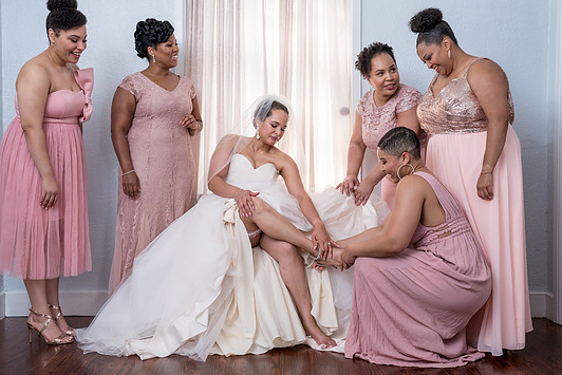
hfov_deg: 47.4
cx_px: 263
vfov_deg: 32.6
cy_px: 174
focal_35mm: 41
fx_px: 640
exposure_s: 1/160
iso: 1250
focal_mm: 37
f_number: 6.3
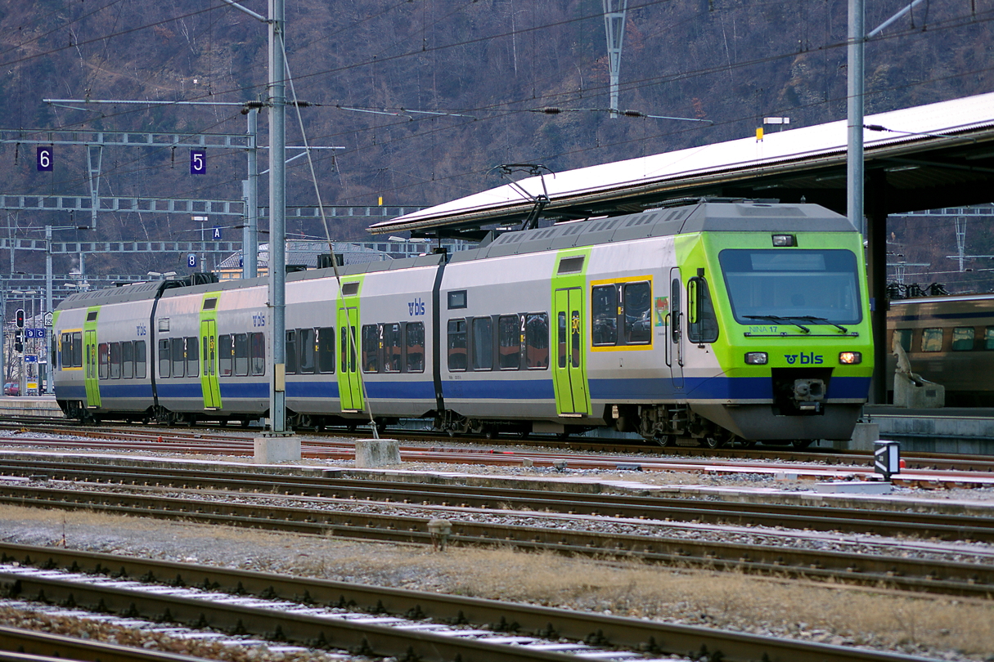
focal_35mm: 128
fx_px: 3520
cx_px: 497
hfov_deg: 16.1
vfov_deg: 10.8
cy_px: 331
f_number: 5.6
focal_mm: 85
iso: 200
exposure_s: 1/160
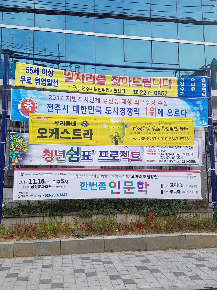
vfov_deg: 67.3
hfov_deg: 53.1
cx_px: 108
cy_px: 145
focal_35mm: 26
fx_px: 217
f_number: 1.7
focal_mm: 4.2
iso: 50
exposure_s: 1/455
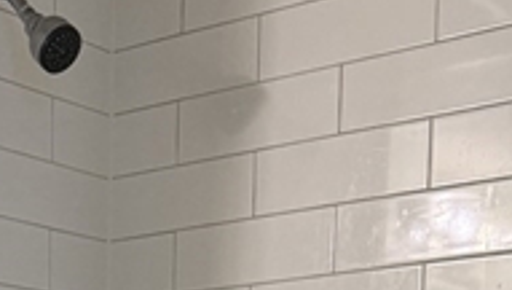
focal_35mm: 105
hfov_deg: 20.0
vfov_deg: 9.9
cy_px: 738
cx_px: 67
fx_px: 1427
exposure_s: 1/120
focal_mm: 6.76
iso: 200
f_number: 1.78
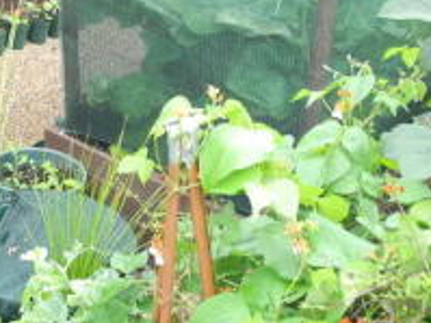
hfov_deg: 23.4
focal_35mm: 82
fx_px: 1020
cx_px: 66
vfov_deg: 17.6
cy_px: 18
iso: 100
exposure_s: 1/102
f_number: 2.8
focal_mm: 6
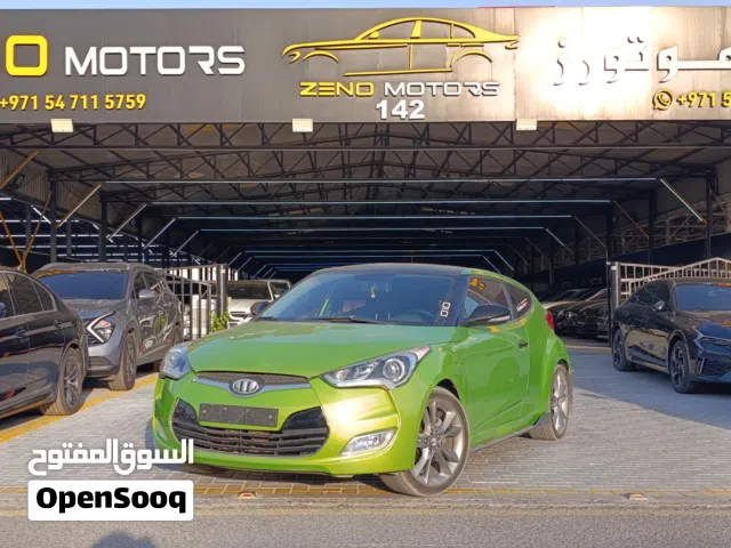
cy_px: 274
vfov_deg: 31.5
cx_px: 366
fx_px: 971
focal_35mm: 46
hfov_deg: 41.2
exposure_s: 1/257
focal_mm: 6.11
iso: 50
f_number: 1.65
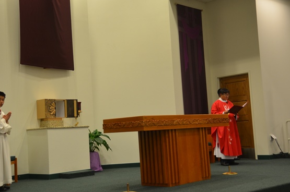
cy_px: 93
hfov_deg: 37.2
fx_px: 431
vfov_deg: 25.2
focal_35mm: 54
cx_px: 130
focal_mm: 31
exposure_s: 1/30
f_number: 4
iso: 800
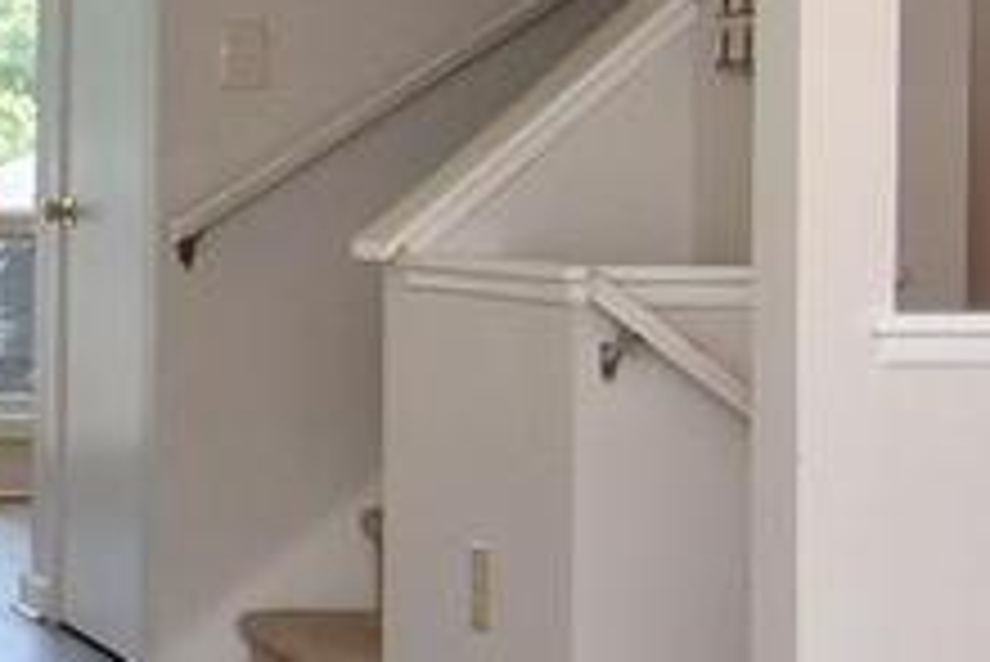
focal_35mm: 118
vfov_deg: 11.6
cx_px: -932
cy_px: 198
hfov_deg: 14.6
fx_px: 3247
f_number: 8
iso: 800
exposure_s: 1/100
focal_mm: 12
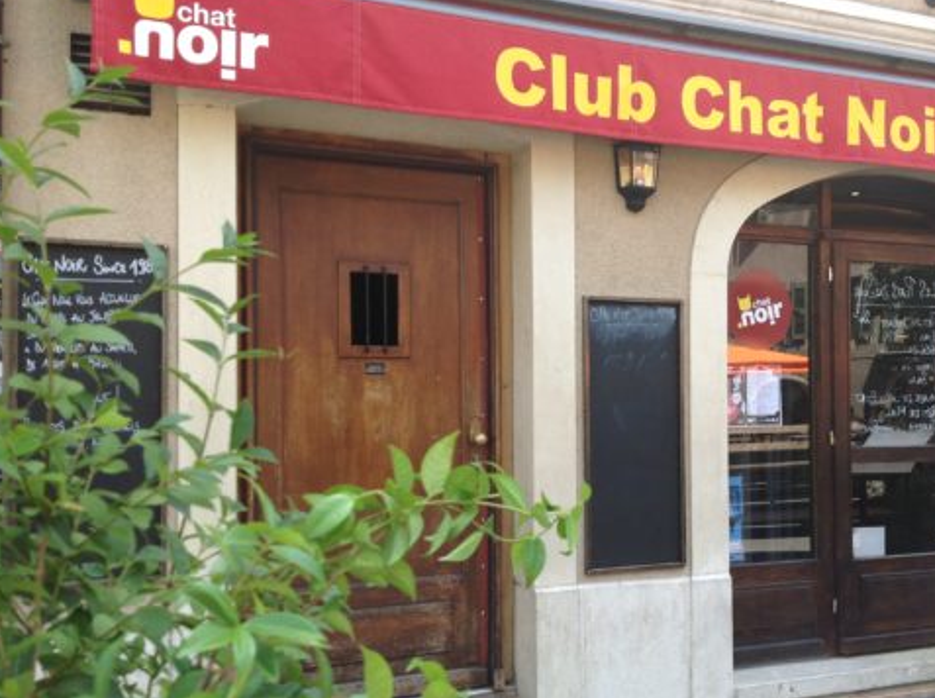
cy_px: 386
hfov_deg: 42.7
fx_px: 1186
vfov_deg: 32.7
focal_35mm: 44
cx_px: 574
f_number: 2.4
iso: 50
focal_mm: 4.28
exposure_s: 1/282
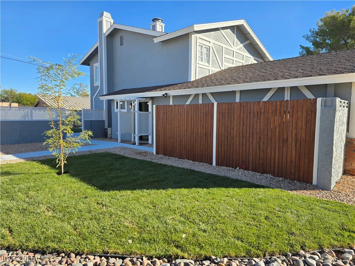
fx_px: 236
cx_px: 178
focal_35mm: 23
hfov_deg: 73.9
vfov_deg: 58.9
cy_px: 133
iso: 12
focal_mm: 6.3
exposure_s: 1/572
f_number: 1.7
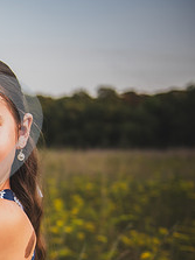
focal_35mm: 80
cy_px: 217
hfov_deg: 16.0
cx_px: -142
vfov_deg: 24.0
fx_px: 601
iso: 250
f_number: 2.8
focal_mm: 32
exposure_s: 1/320
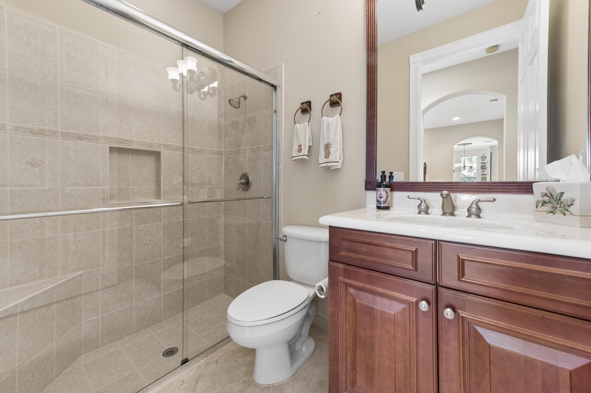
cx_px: 296
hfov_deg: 104.3
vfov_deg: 81.1
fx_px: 230
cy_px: 196
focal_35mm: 14
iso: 1250
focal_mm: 14
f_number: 11
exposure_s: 1/20
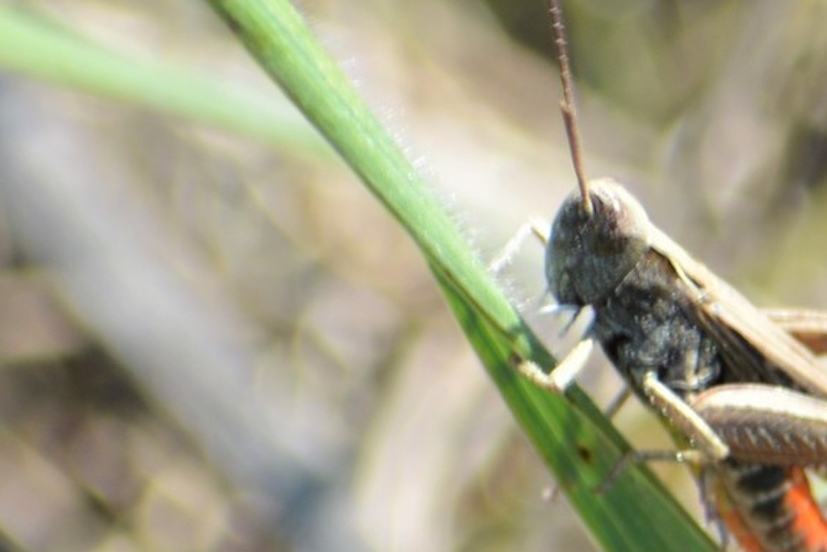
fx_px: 17320
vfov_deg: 1.8
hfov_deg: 2.7
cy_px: 341
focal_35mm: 754
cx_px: 686
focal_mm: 300
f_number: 8
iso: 125
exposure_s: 1/125
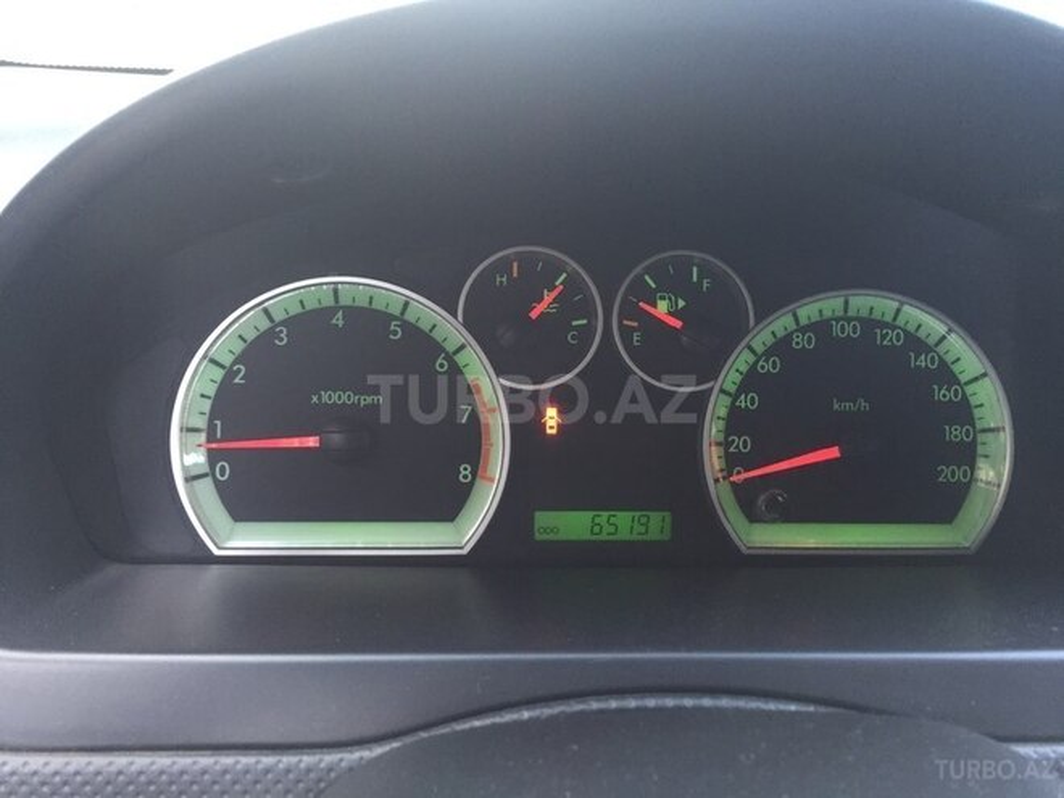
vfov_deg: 48.2
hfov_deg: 61.7
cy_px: 399
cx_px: 532
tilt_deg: -23.3
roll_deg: -3.5
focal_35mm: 29
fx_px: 891
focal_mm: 4.15
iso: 125
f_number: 2.2
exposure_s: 1/33
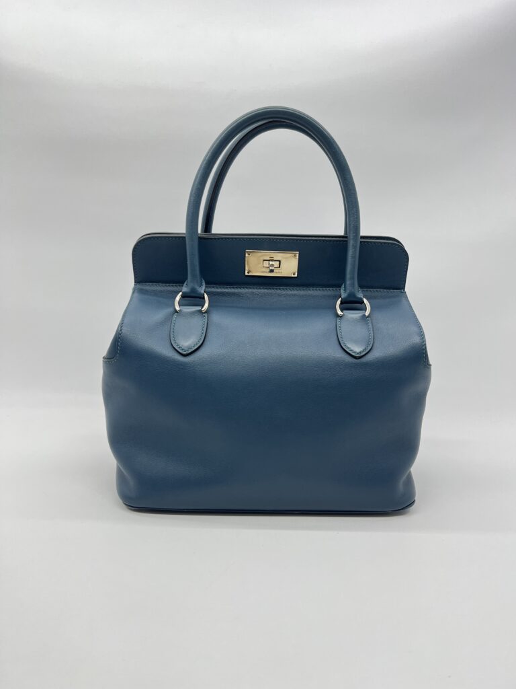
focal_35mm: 26
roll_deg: -1.8
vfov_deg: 67.3
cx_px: 258
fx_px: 517
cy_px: 344
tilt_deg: -8.4
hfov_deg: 53.1
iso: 40
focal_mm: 5.7
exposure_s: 1/100
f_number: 1.5
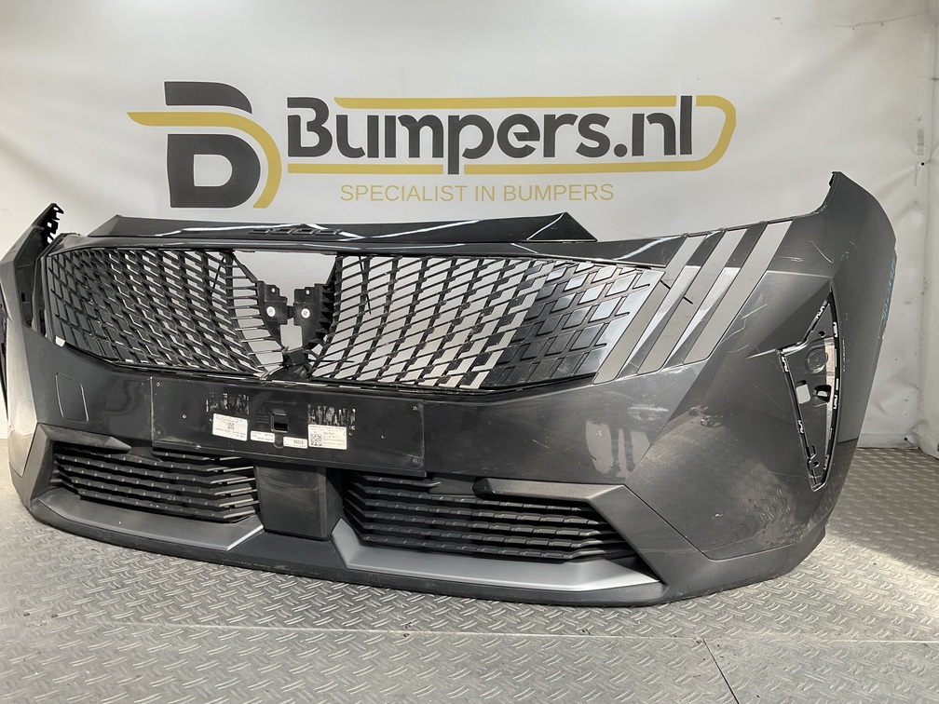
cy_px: 352
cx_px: 470
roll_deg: -2.1
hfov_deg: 61.7
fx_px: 787
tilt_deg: -8.5
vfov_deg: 48.2
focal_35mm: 29
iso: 16
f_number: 1.8
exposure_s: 1/229
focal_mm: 3
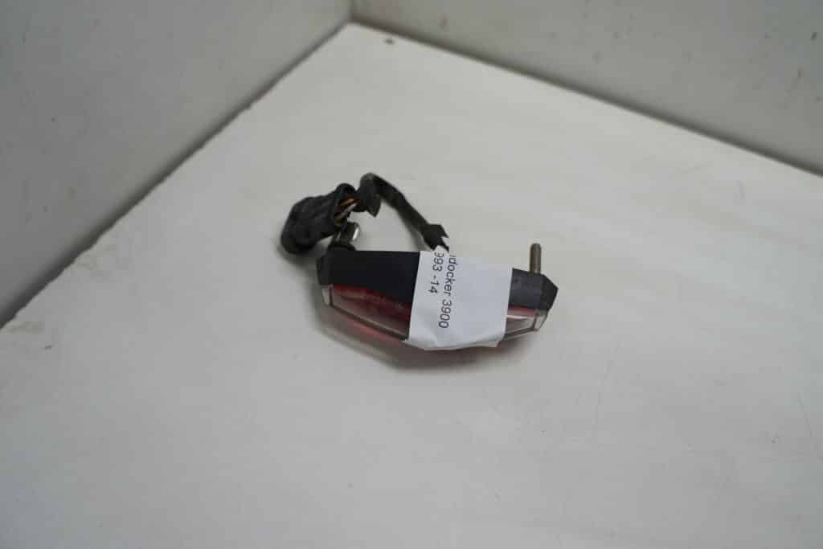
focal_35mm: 27
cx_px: 412
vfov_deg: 47.9
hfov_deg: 67.4
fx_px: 617
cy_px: 274
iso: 100
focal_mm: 18
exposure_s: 1/80
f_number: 3.5
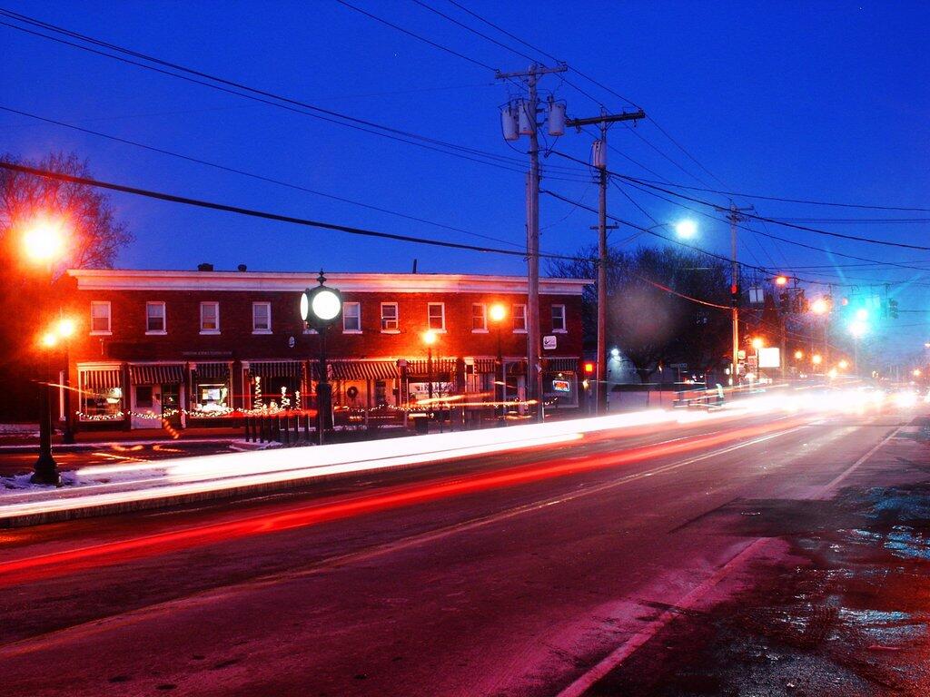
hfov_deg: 45.8
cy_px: 348
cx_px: 465
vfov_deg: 35.1
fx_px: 1102
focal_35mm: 41
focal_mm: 8.56
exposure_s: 4
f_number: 8
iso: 64
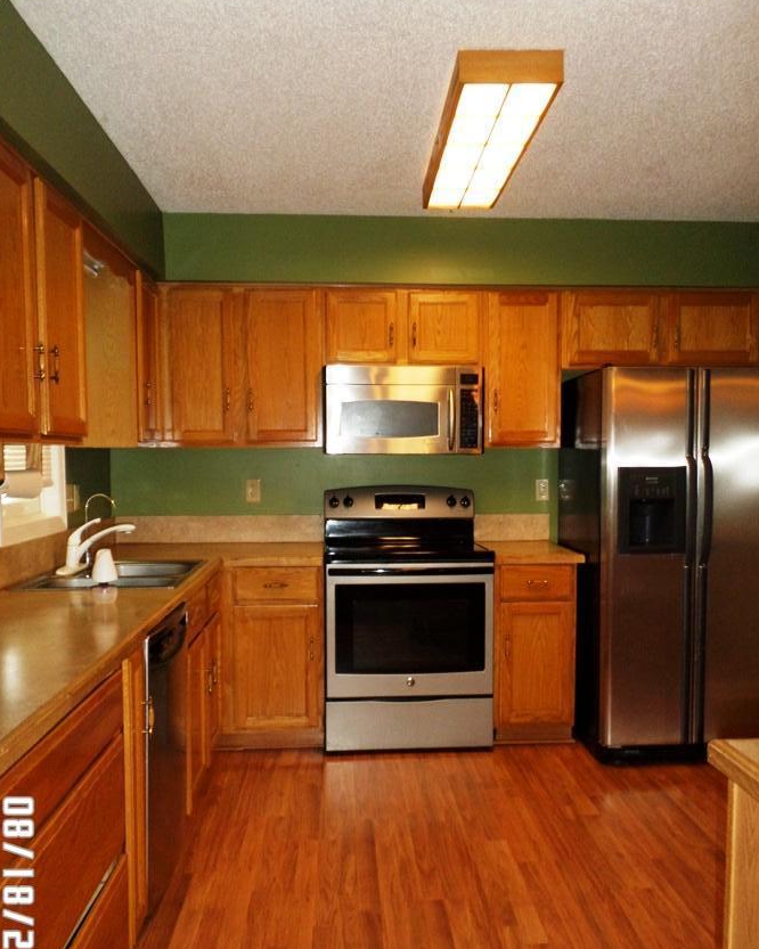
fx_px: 843
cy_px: 516
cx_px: 393
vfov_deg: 58.7
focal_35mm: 30
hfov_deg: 48.5
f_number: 2.5
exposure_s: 1/30
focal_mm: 4.5
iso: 160
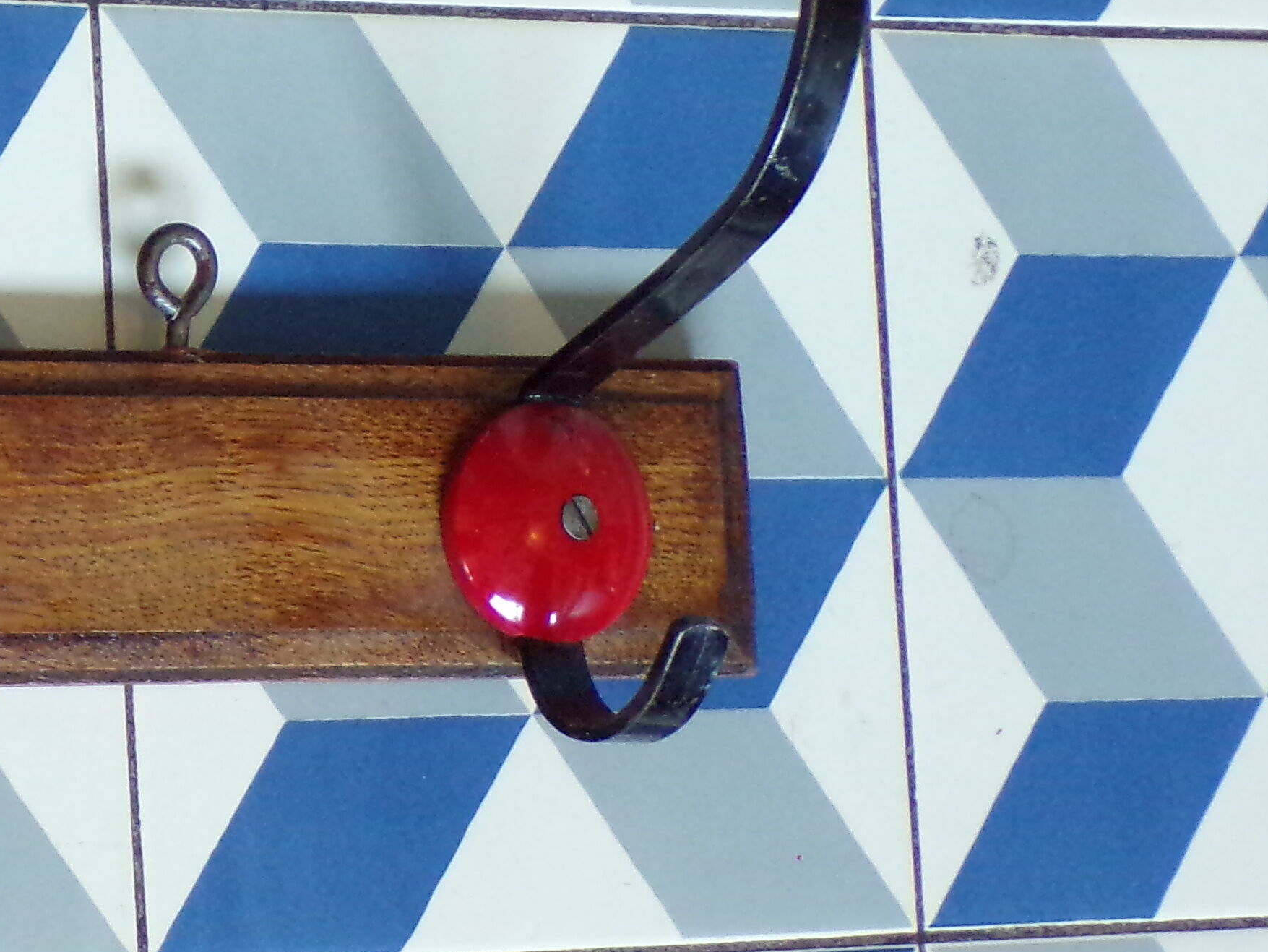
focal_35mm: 147
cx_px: -329
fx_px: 5386
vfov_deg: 10.1
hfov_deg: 13.0
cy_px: 407
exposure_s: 1/17
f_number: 3.7
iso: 400
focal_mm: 10.1
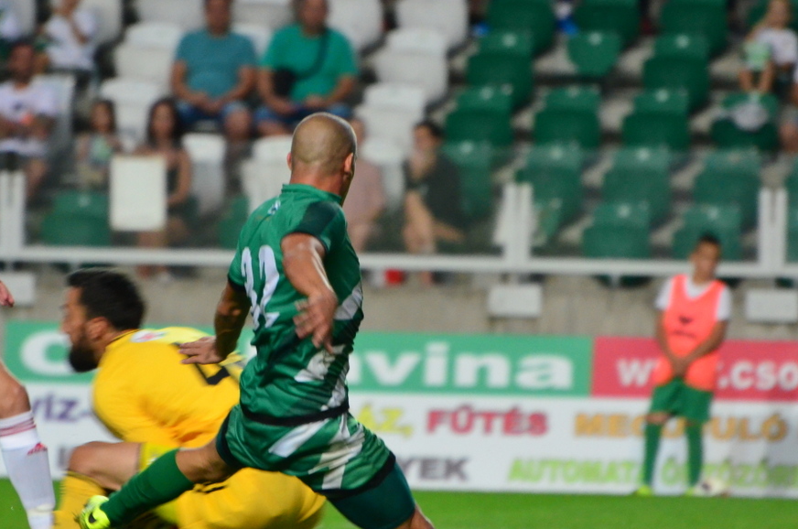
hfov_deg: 3.3
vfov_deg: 2.2
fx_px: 13696
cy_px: 273
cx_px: 351
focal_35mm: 619
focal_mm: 300
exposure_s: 1/400
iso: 3200
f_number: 5.6
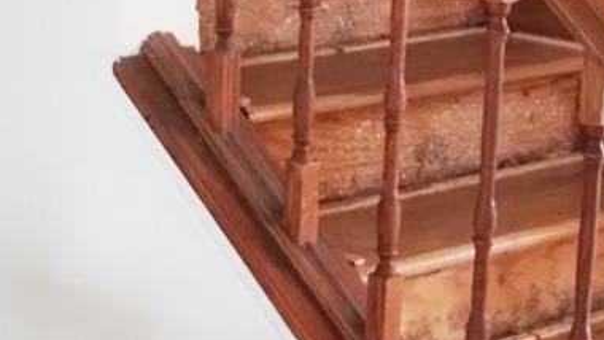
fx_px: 2051
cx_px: 337
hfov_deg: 16.8
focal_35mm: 128
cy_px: 183
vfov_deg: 9.5
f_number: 1.8
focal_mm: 4.27
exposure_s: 1/39.6
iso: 400
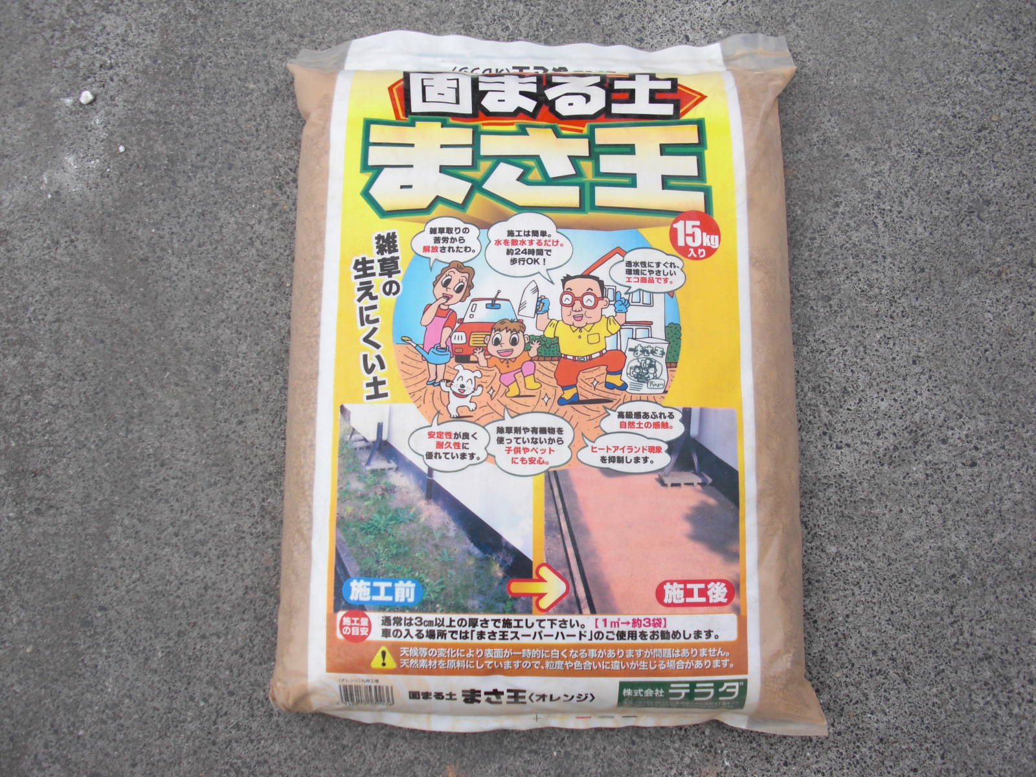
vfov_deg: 39.7
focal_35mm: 36
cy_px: 388
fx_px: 1077
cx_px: 518
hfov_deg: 51.4
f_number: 2.8
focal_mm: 6.3
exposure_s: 1/800
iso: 50
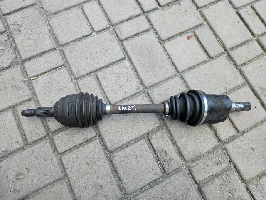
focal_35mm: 23
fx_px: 177
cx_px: 133
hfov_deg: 73.9
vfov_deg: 58.9
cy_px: 100
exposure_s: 1/180
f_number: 1.8
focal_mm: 5.4
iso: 50
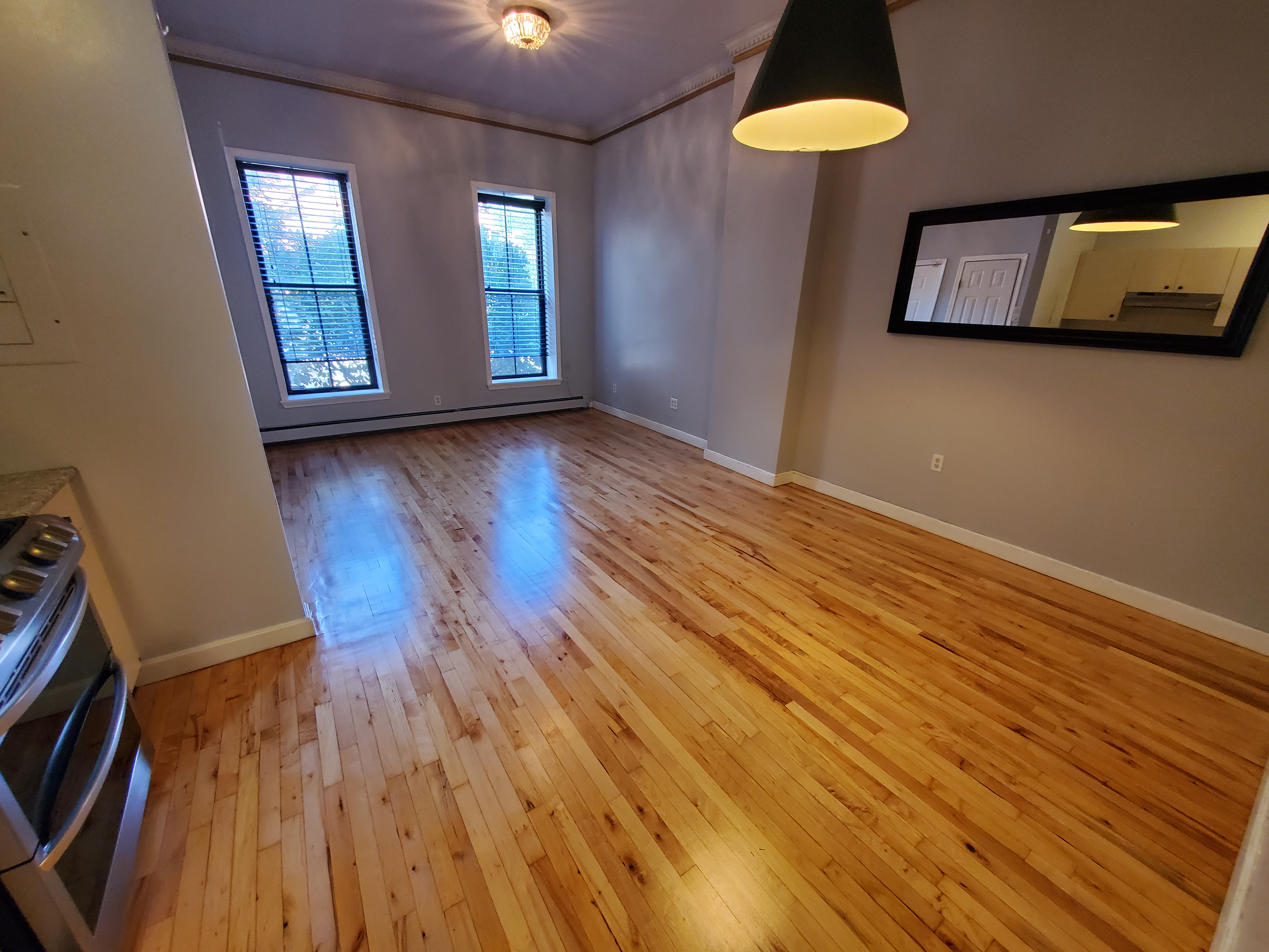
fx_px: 477
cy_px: 476
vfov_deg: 89.9
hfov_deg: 106.2
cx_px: 634
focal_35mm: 13
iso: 400
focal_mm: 1.8
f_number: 2.2
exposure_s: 1/60
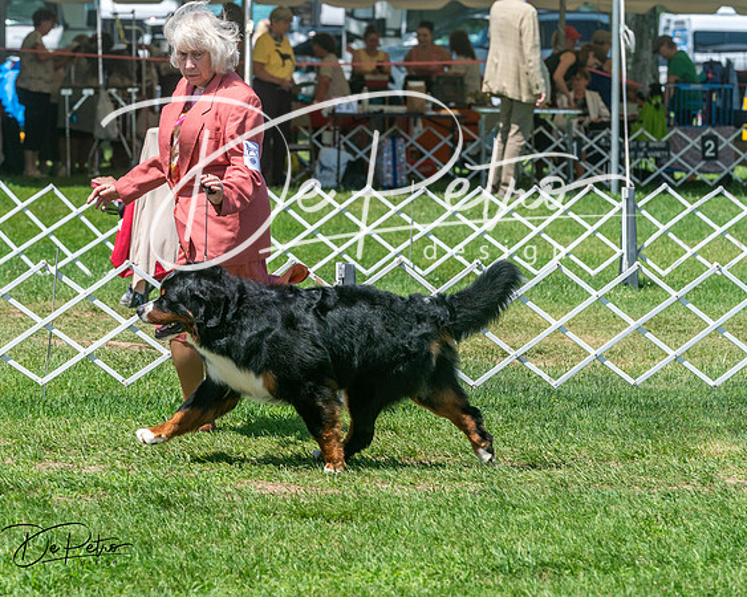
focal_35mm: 210
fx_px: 4641
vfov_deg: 7.4
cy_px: 264
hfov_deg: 9.2
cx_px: 316
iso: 400
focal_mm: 164
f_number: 7.1
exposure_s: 1/2000
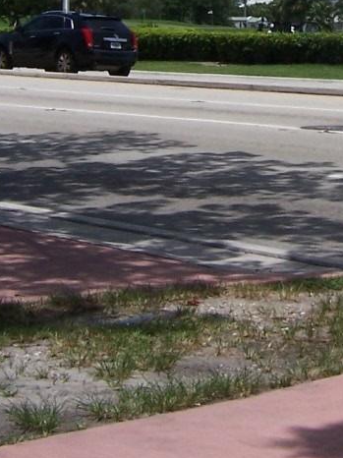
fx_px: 1455
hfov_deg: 13.3
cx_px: 315
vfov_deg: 17.3
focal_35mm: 110
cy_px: -35
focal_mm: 5.5
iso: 80
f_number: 5.6
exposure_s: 1/1000
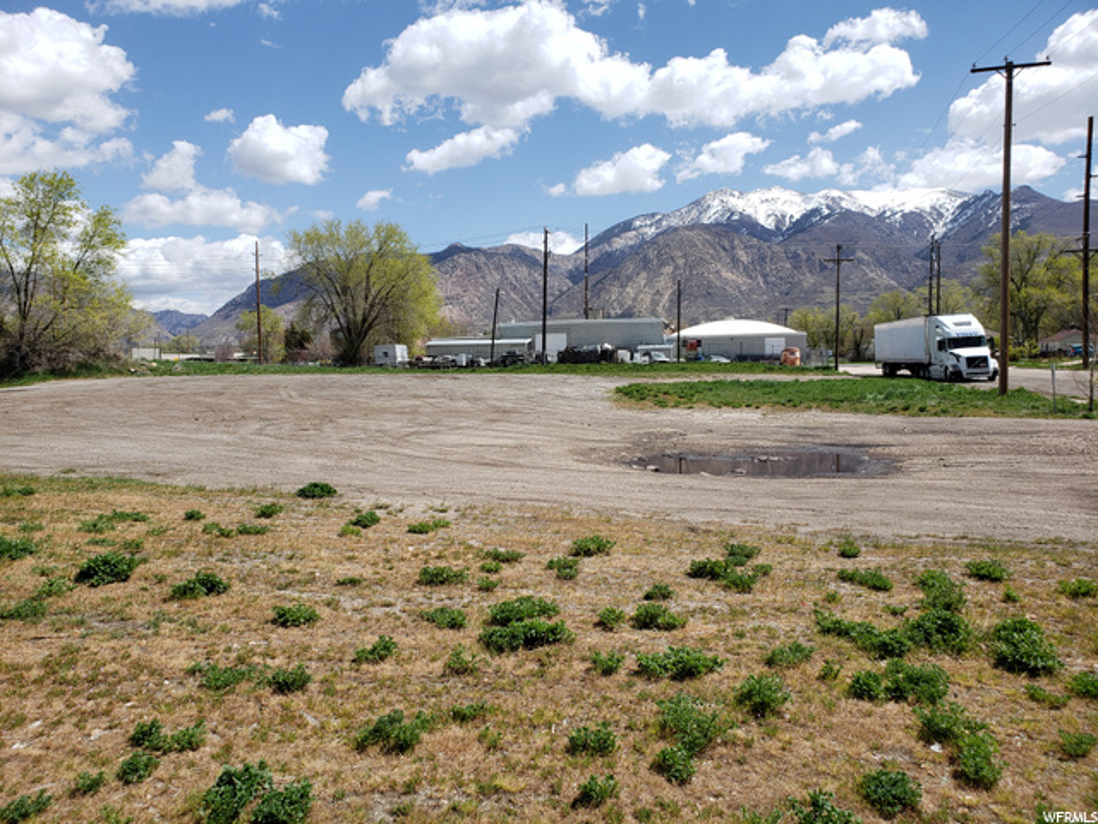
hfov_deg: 67.3
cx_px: 549
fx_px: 825
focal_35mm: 26
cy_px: 412
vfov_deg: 53.1
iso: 50
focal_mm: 4.3
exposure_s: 1/1650
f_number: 2.4
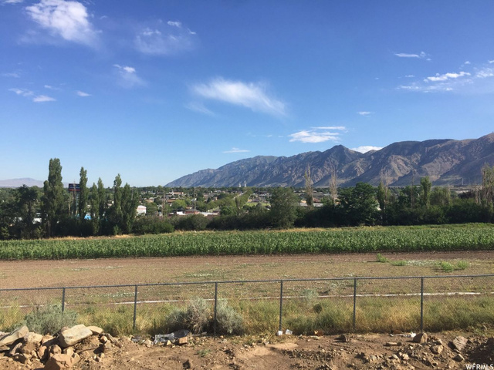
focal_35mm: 29
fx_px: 414
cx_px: 247
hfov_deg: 61.7
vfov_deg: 48.2
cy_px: 185
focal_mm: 4.15
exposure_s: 1/1799
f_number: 2.2
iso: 32
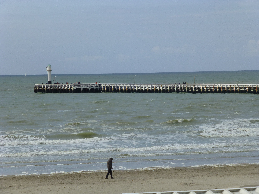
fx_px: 1152
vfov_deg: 9.6
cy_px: 97
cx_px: 130
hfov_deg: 12.8
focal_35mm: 154
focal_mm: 27.6
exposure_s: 1/640
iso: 100
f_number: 5.4
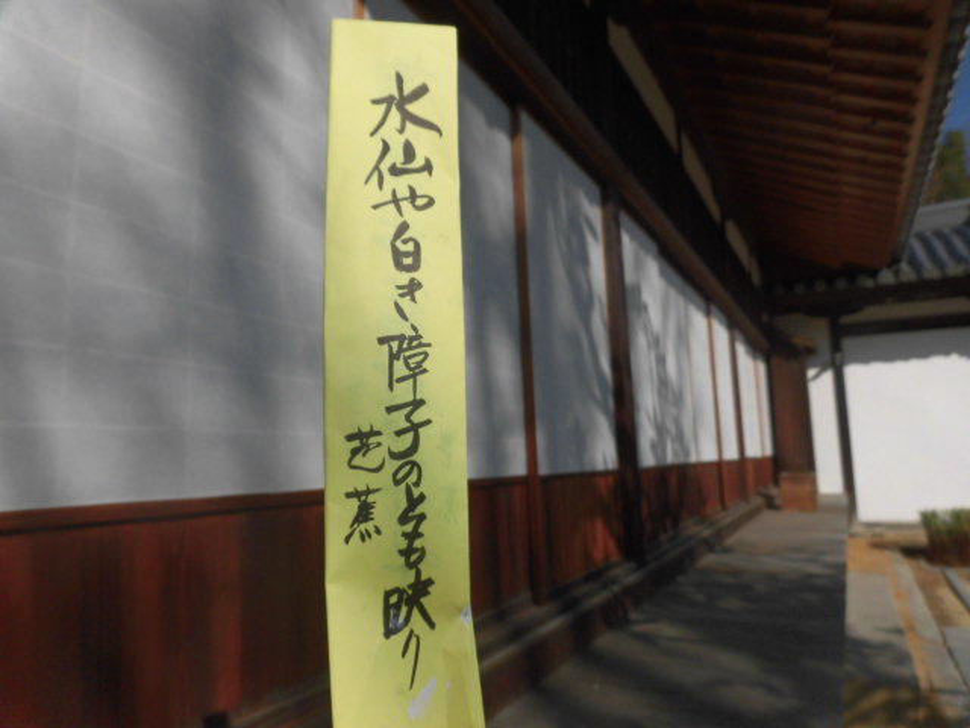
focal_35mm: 24
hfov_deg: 71.6
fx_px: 673
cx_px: 485
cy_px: 364
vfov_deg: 56.8
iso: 100
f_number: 7.8
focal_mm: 4.3
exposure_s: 1/640
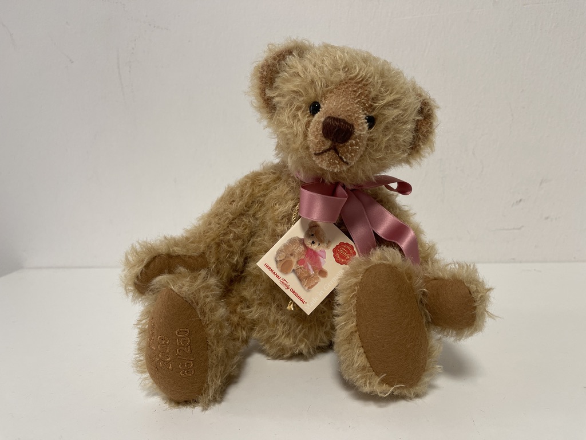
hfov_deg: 69.4
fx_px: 423
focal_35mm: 25
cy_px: 220
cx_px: 293
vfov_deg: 54.9
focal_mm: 5.1
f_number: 1.6
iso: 125
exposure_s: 1/100
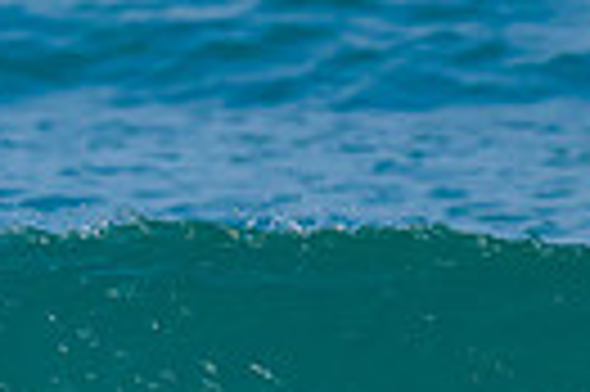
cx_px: -338
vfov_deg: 0.3
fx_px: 79714
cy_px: 424
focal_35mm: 4870
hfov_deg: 0.4
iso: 450
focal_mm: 800
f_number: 6.3
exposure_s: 1/2000
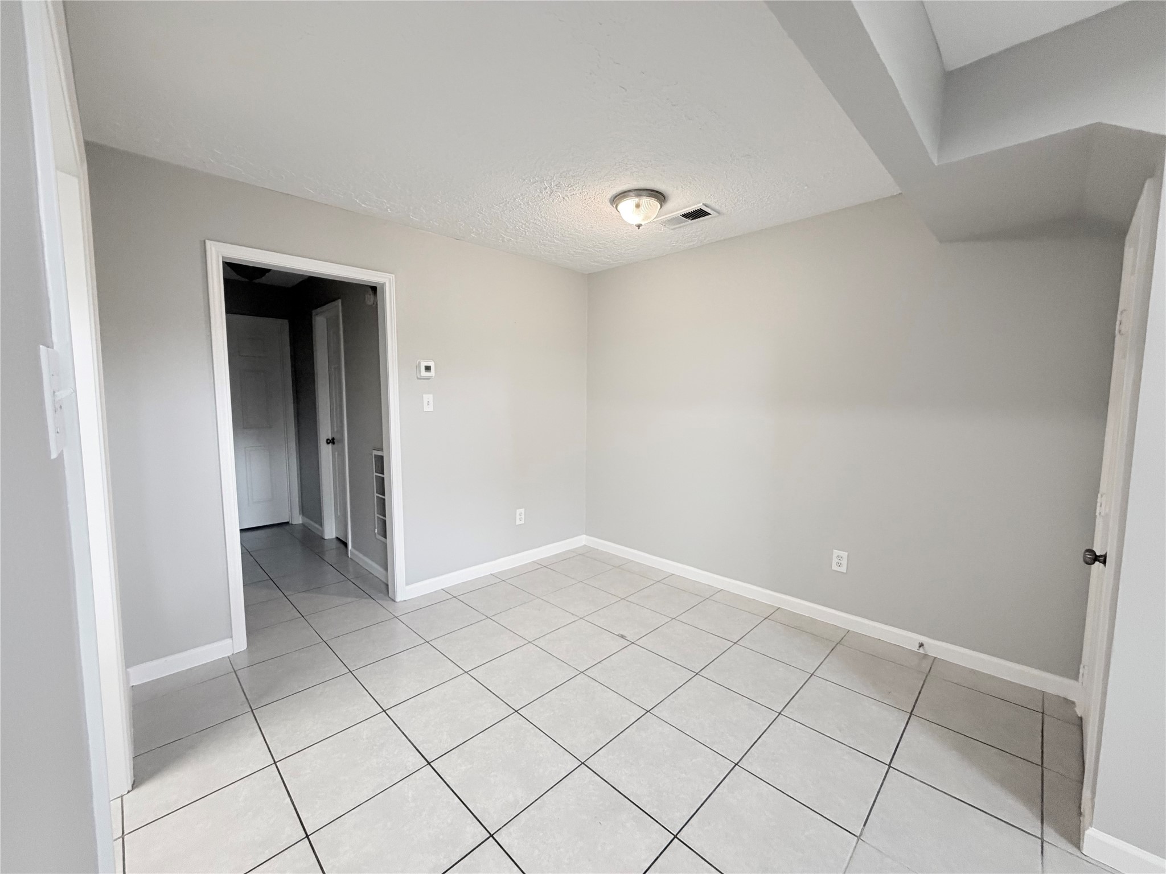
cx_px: 583
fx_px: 472
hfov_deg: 102.1
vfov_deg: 85.7
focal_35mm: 14
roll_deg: -0.1
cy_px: 437
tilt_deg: -5.9
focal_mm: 2.22
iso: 400
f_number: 2.2
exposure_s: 1/60
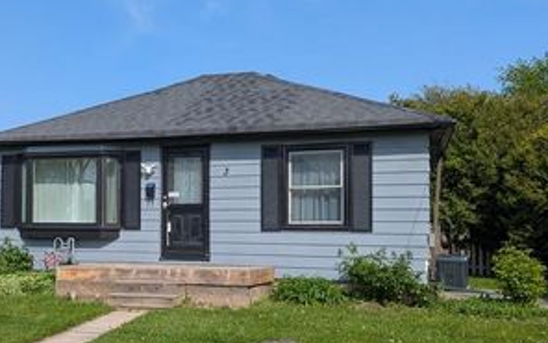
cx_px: 159
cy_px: 210
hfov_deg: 45.1
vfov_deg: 29.8
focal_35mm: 43
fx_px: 642
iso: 42
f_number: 1.85
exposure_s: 1/1471
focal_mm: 6.81
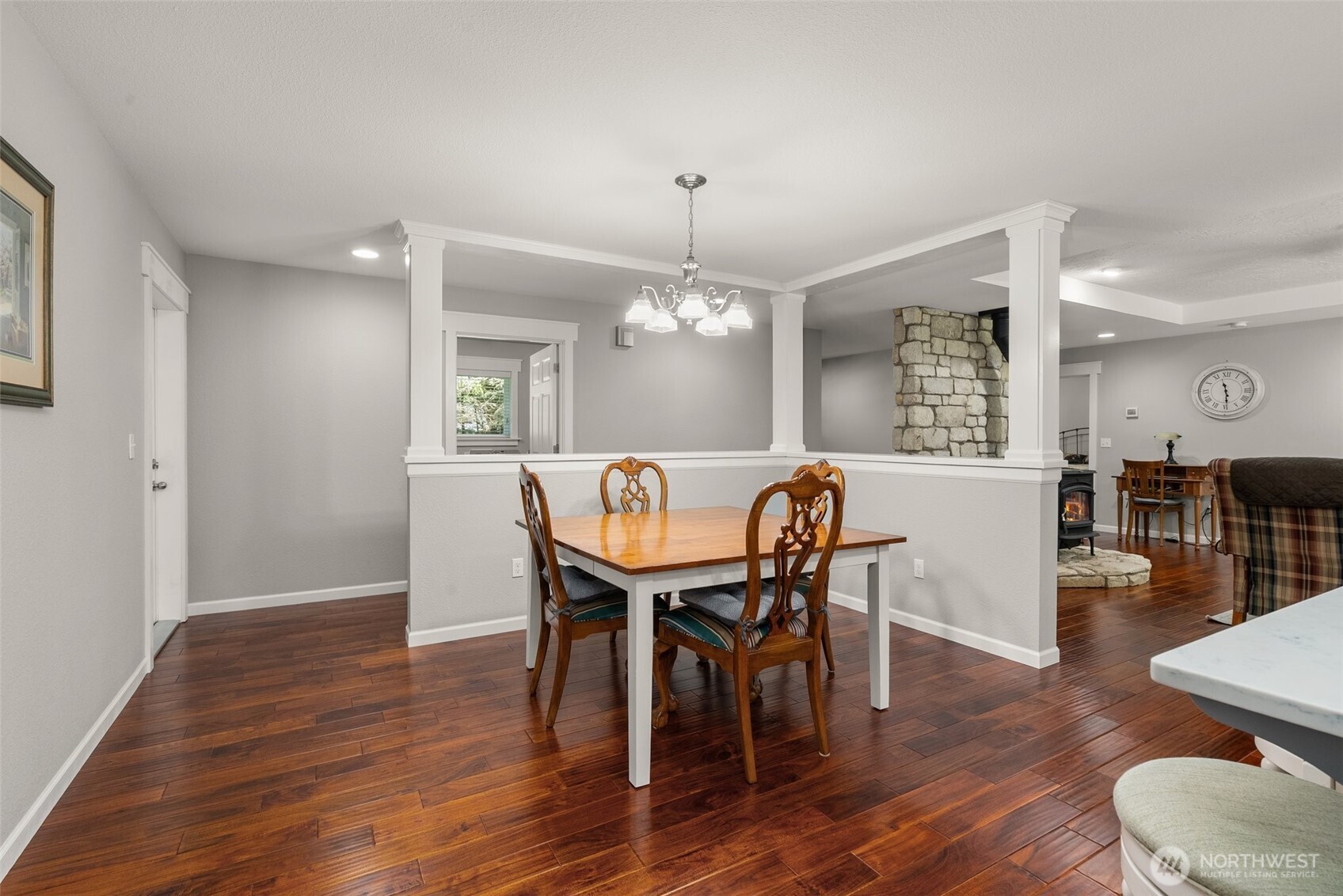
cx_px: 672
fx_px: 597
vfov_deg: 73.8
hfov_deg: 96.7
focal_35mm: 16
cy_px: 448
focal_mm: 16
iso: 500
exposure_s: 1/3
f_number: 8
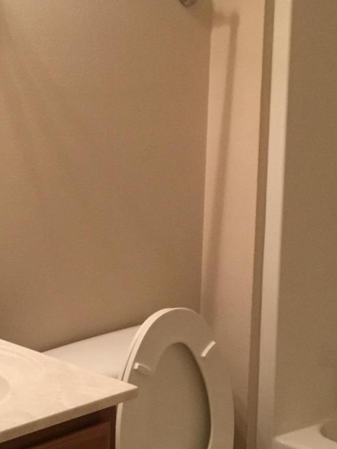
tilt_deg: -8.0
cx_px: 179
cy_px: 177
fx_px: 1078
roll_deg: +0.0
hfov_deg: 17.8
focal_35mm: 83
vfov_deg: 23.5
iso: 160
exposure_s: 1/33
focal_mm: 3.3
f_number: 2.4
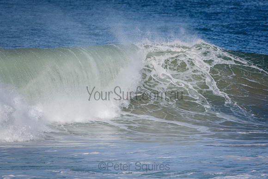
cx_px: 134
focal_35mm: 570
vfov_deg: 2.4
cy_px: 90
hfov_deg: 3.6
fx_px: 4244
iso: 250
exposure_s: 1/2000
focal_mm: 380
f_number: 5.6
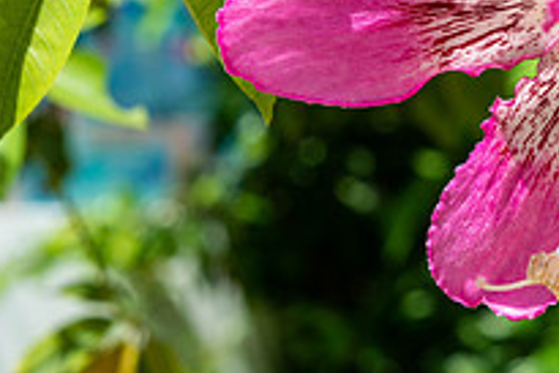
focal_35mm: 187
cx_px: 753
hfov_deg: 10.7
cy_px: 148
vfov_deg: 7.4
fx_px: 2906
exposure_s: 1/160
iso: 100
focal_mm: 56
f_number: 8
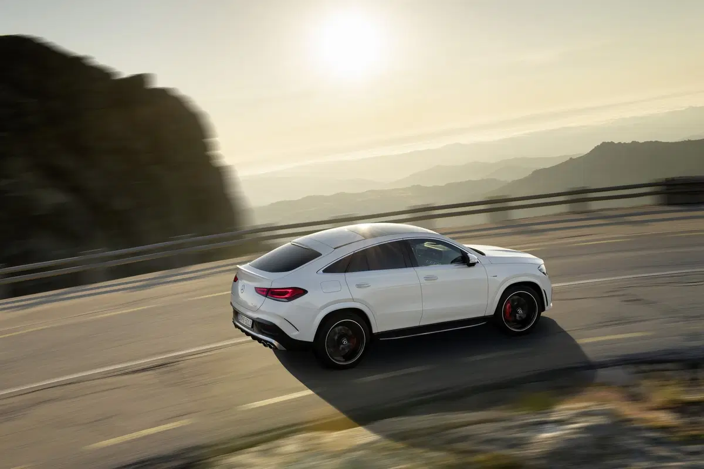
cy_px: 234
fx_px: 880
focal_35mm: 45
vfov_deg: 29.9
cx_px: 352
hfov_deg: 43.6
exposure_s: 1/25
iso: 100
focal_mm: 45
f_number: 16
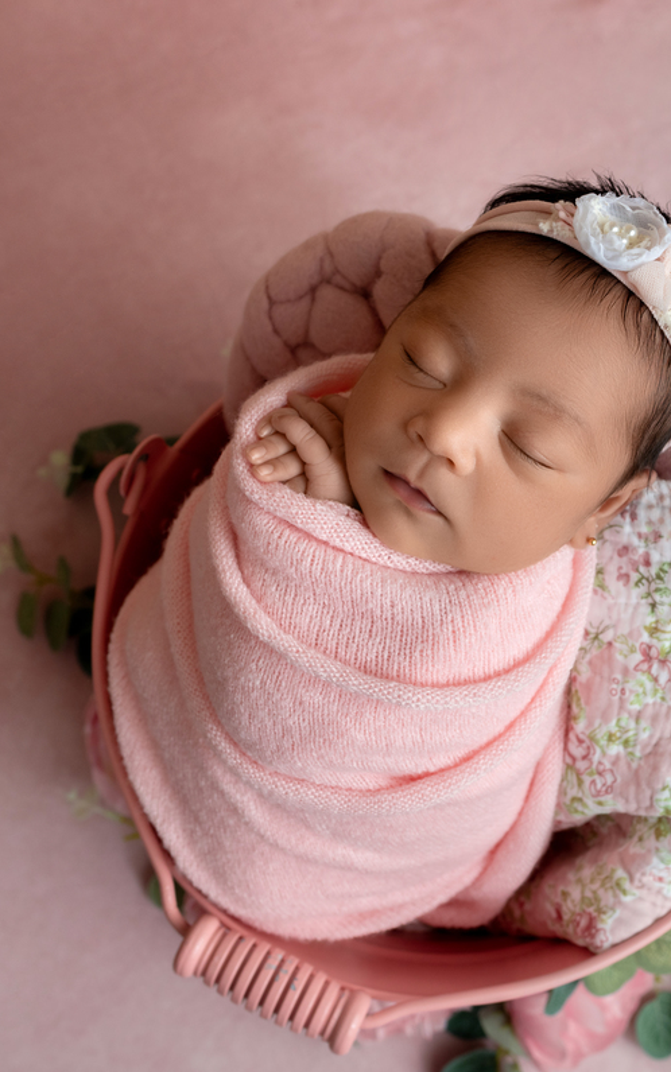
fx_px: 1257
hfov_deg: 29.3
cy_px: 537
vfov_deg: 46.2
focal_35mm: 43
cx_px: 527
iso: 100
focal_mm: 28
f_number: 6.3
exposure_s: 1/160
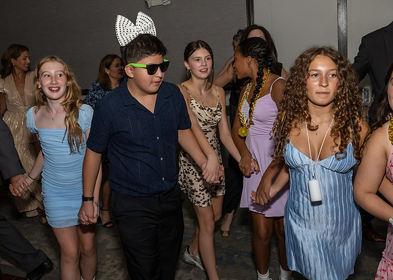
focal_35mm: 33
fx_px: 373
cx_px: 183
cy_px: 118
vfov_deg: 41.1
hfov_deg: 55.5
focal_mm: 17
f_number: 8
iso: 1000
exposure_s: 1/250
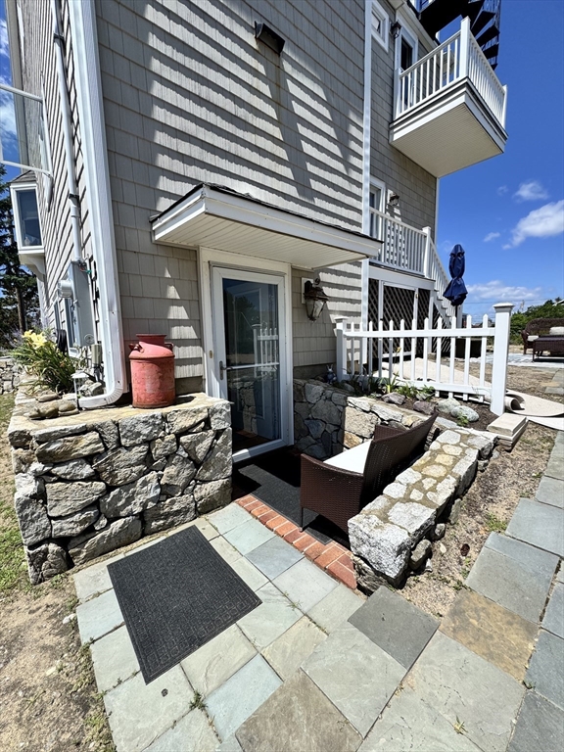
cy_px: 376
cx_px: 282
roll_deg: +1.0
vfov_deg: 102.1
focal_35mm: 14
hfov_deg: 85.7
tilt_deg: -7.6
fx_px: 304
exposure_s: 1/1709
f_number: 2.2
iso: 50
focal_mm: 2.22
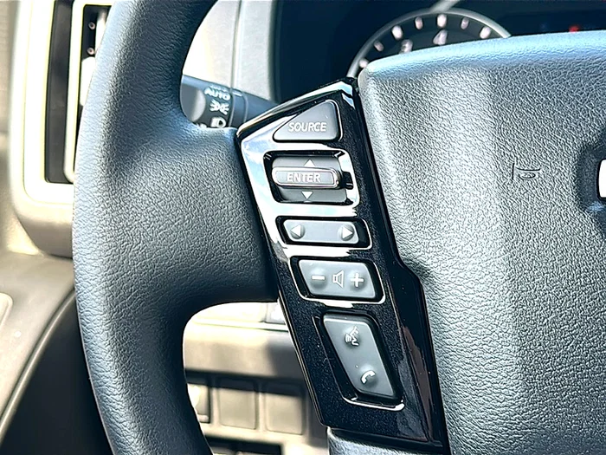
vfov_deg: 31.5
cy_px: 228
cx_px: 303
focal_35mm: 46
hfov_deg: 41.2
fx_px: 805
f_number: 1.78
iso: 64
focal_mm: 6.86
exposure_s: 1/135
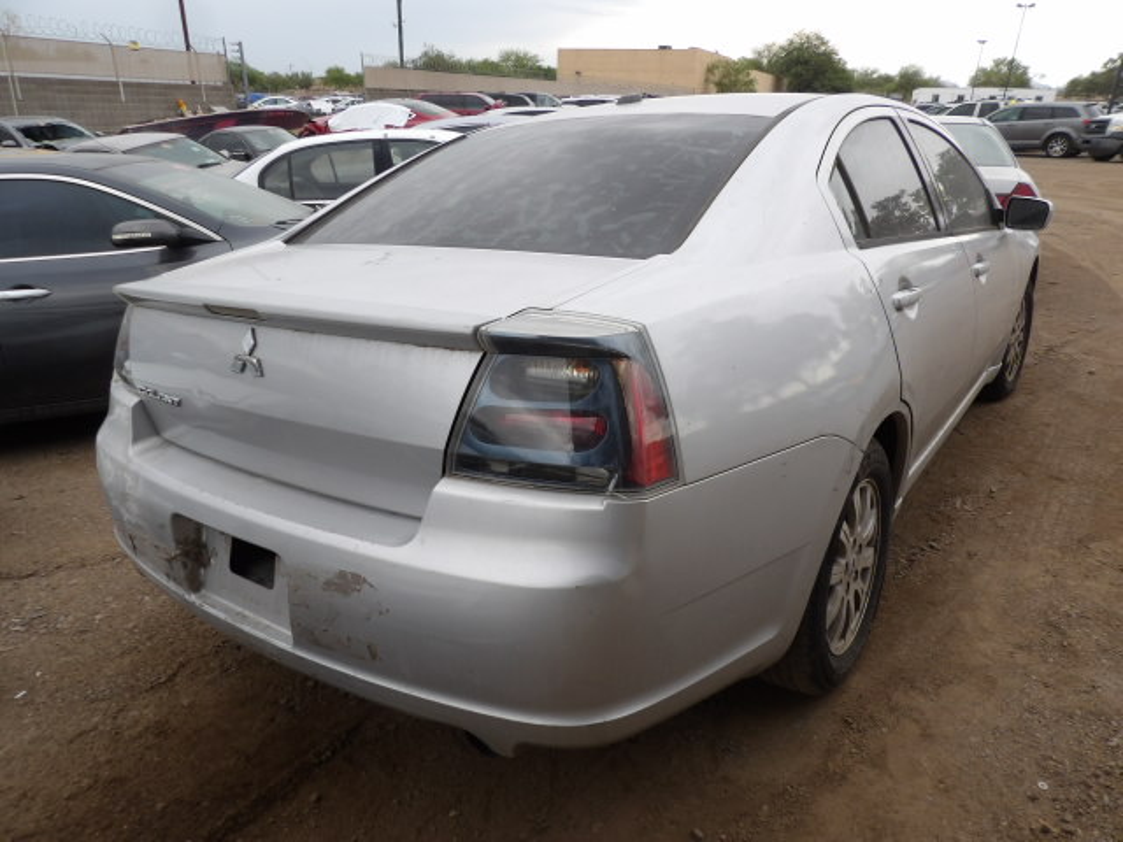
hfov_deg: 71.6
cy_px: 421
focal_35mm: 24
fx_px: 779
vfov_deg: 56.8
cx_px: 562
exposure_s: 1/297
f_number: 3.2
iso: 100
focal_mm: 4.3
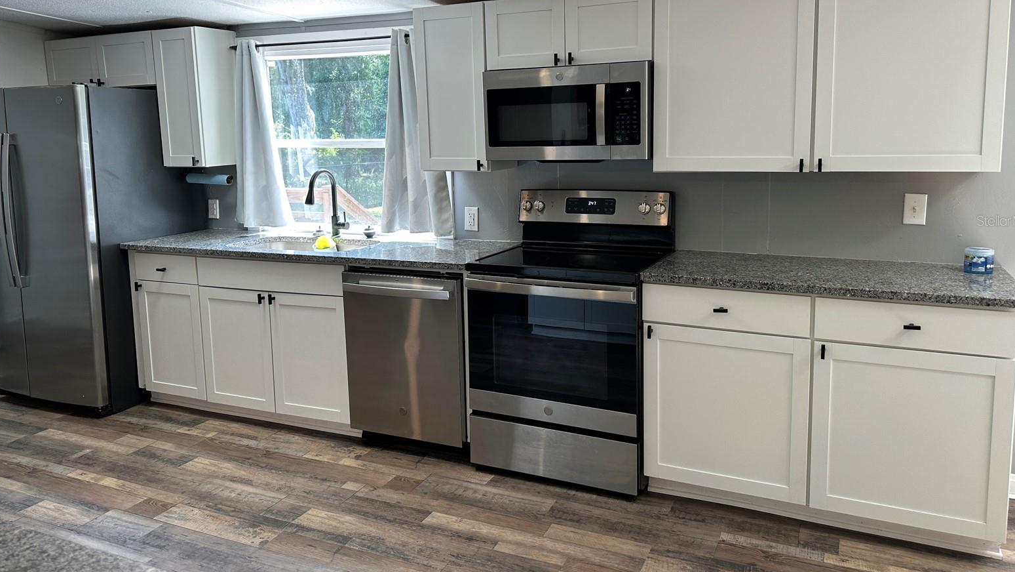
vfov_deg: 42.6
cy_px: 220
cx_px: 514
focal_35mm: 27
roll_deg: +1.0
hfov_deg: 69.8
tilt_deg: -6.6
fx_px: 727
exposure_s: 1/120
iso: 80
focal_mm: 6.86
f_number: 1.78
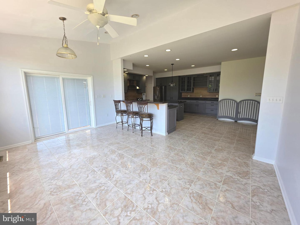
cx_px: 150
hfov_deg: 106.2
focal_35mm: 13
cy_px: 112
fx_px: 113
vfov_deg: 89.9
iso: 20
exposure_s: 1/120
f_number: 1.9
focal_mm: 2.2
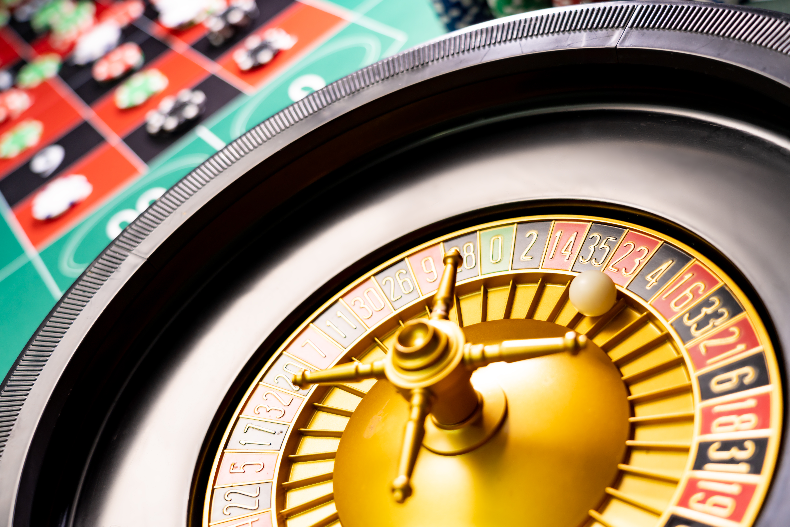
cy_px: 264
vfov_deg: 31.2
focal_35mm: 43
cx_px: 395
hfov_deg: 45.4
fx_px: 944
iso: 320
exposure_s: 1/30
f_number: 4
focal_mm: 43
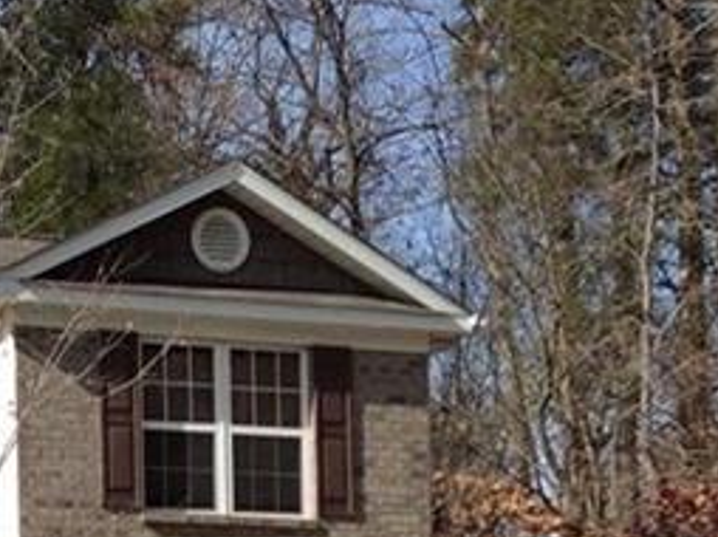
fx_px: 2673
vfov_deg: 11.0
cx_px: -3
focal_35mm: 129
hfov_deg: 15.0
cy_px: 800
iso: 32
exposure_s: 1/1300
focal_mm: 3.3
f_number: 2.4
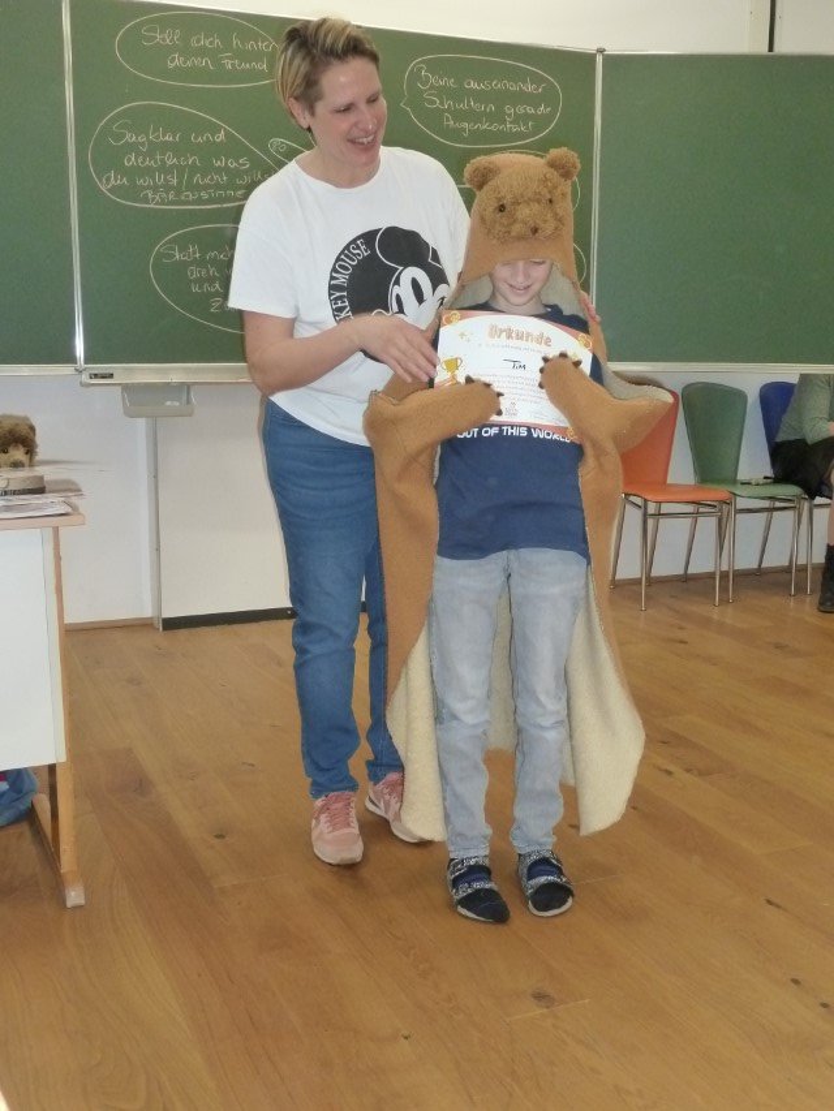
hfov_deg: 38.7
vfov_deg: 50.1
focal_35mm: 37
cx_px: 417
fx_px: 1188
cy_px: 556
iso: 400
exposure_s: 1/60
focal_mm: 6.1
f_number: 3.6
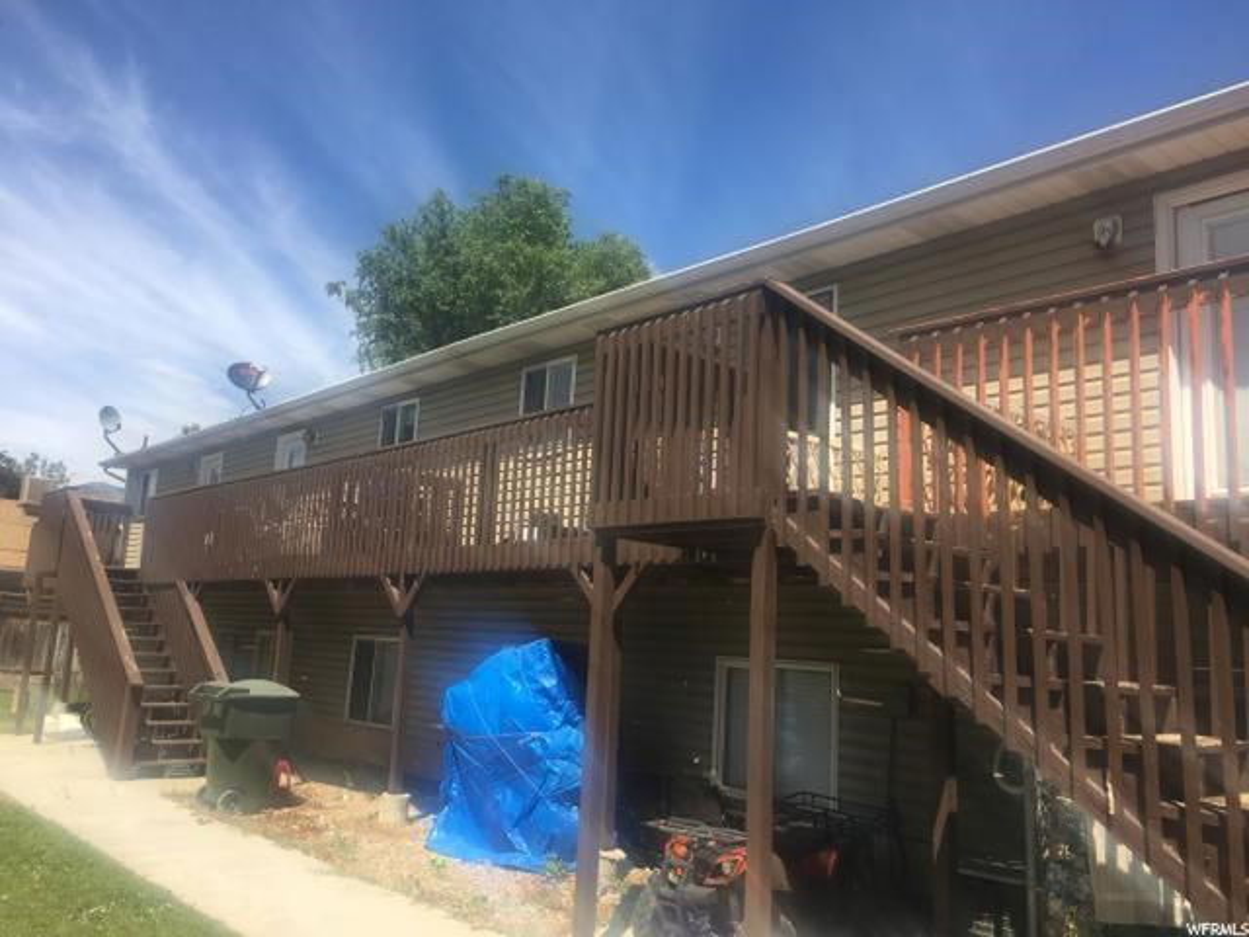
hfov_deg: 61.7
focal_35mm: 29
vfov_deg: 48.2
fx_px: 1046
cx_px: 624
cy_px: 468
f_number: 2.2
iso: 25
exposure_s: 1/1115
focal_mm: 4.15
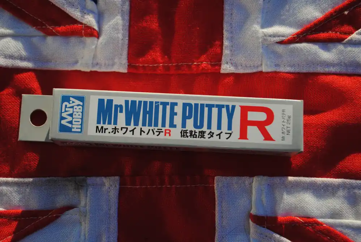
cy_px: 121
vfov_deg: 22.7
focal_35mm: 60
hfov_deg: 33.4
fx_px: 602
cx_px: 180
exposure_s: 1/400
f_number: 5.6
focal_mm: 40
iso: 100
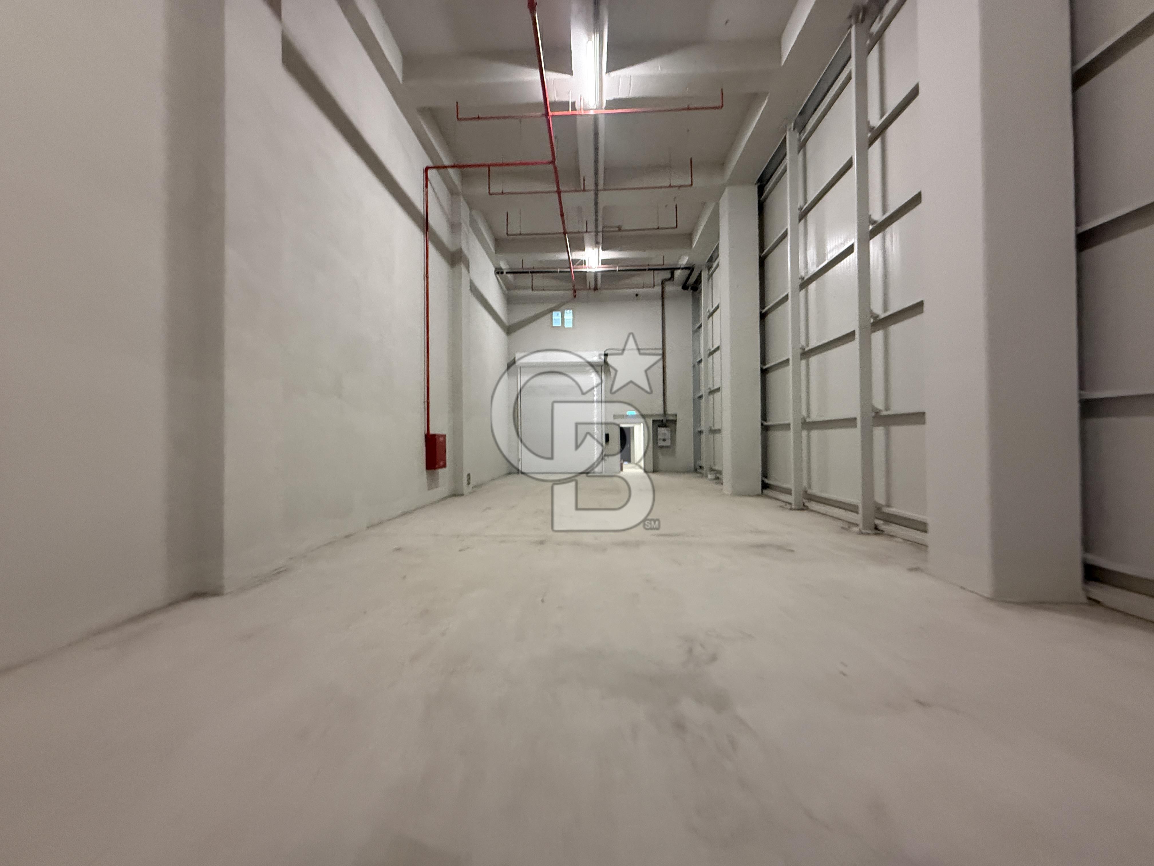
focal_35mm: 14
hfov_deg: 102.1
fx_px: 467
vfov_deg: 85.7
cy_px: 433
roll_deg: +0.6
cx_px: 577
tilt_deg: +2.6
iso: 500
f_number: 2.2
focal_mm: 2.22
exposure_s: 1/50
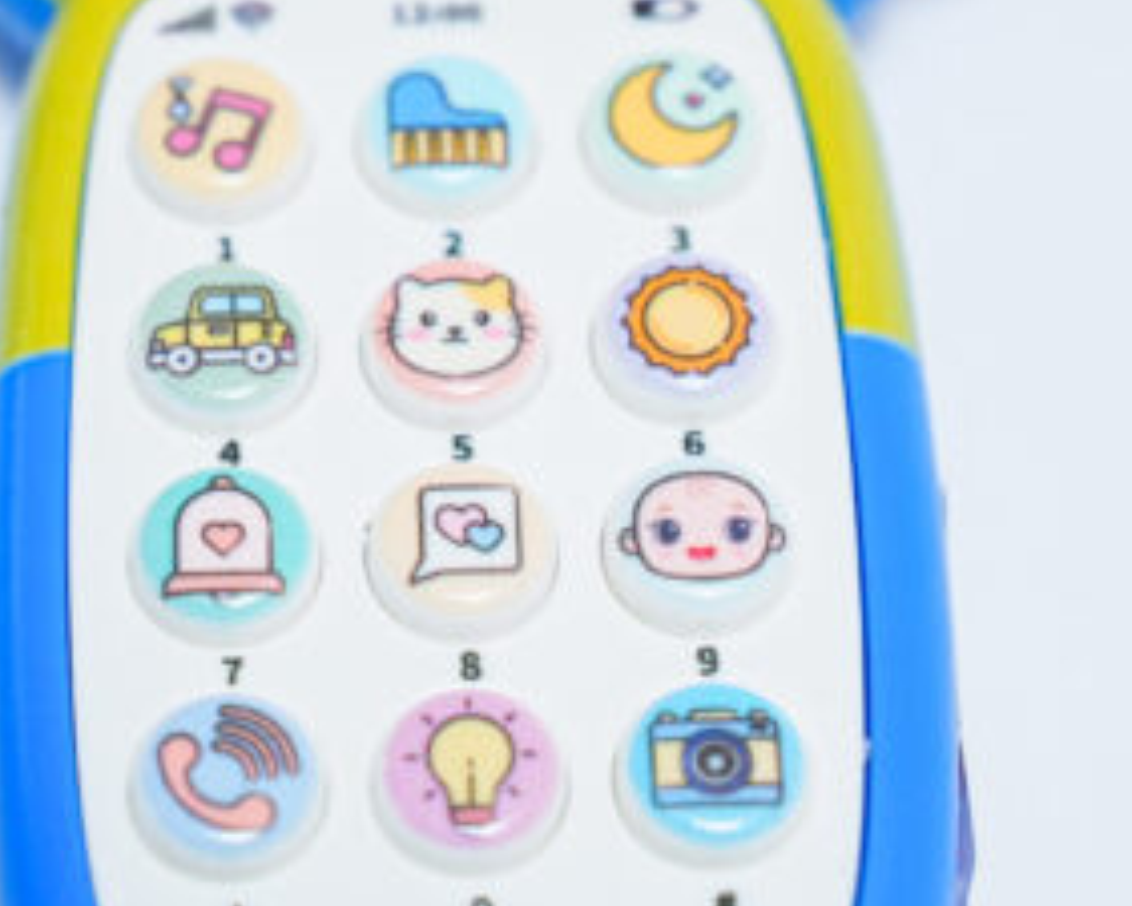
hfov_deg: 12.8
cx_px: 475
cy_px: 429
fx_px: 5061
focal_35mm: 151
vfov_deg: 10.2
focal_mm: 70
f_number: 4.5
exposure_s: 1/640
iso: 3200
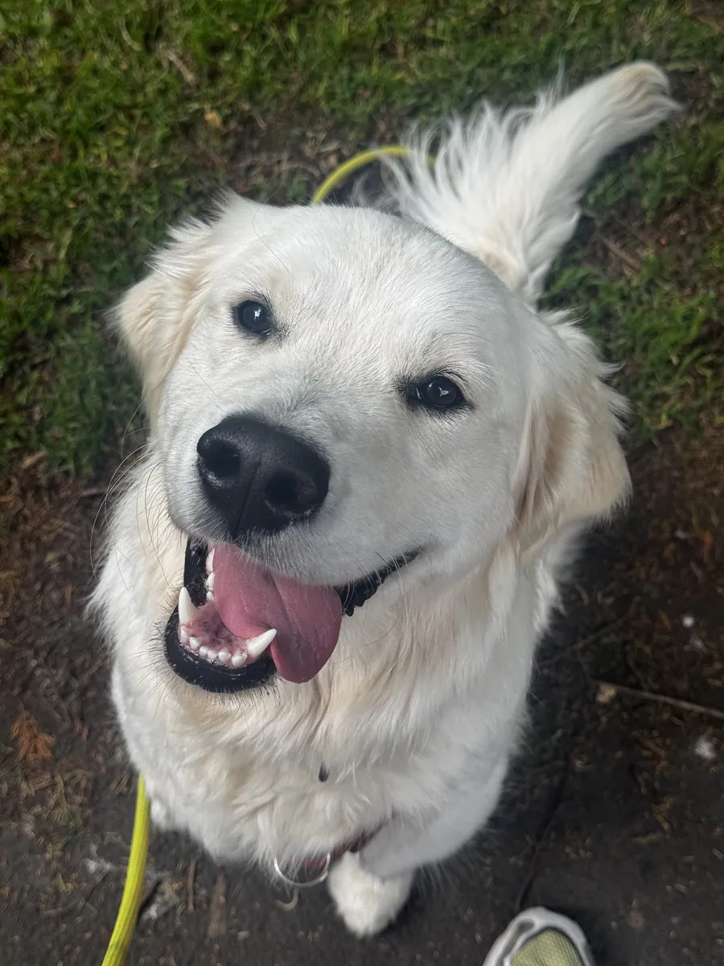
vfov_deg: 39.7
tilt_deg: -68.4
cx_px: 362
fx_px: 1339
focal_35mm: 48
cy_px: 483
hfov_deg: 30.3
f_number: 1.78
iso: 64
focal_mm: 6.76
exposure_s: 1/461
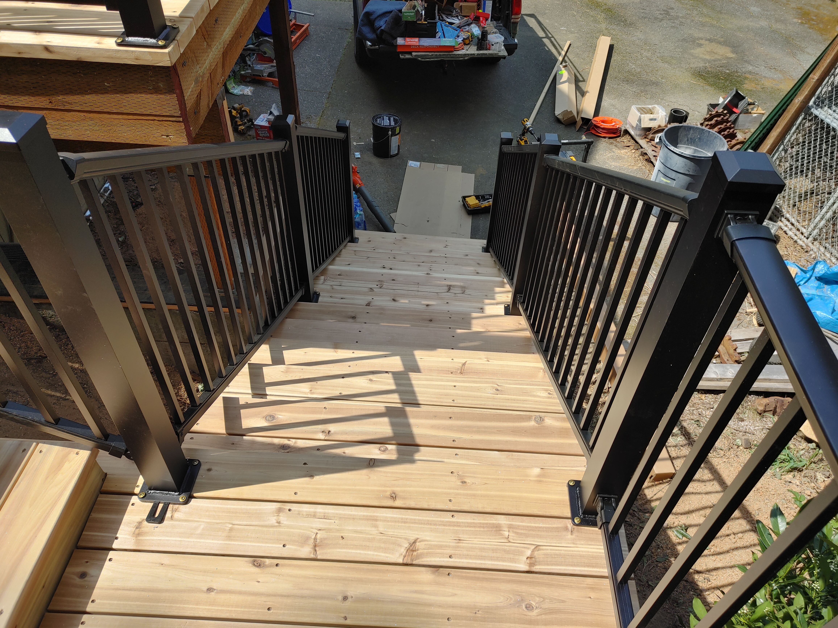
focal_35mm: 26
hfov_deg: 67.3
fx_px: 629
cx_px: 419
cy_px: 314
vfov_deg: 53.1
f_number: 1.8
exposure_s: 1/1389
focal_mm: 5.58
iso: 50
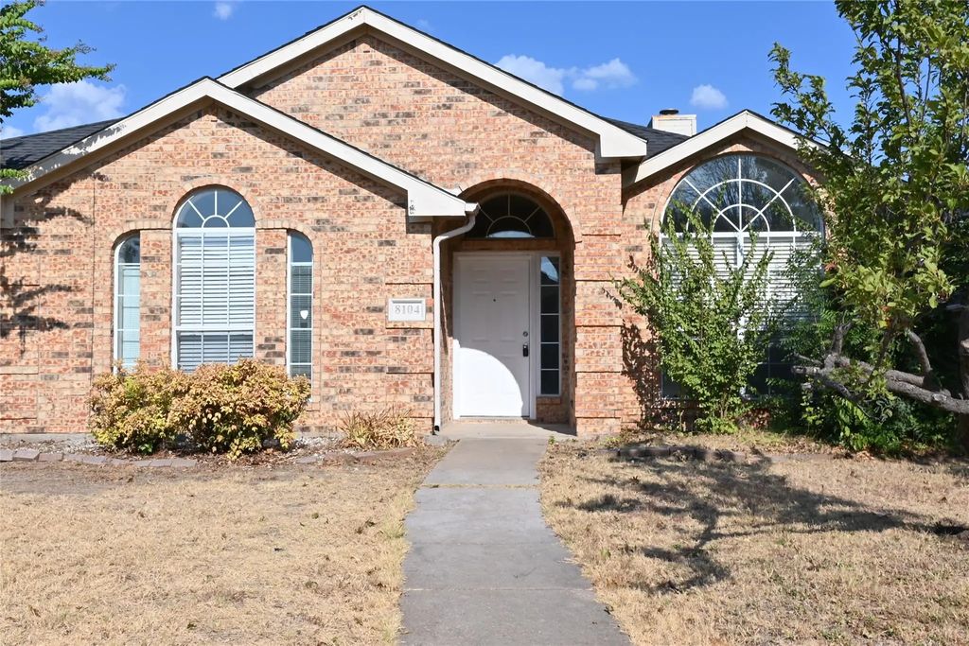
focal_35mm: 39
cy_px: 323
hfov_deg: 49.5
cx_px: 484
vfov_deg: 34.2
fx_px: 1050
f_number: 20
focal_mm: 26
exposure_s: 1/80
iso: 140
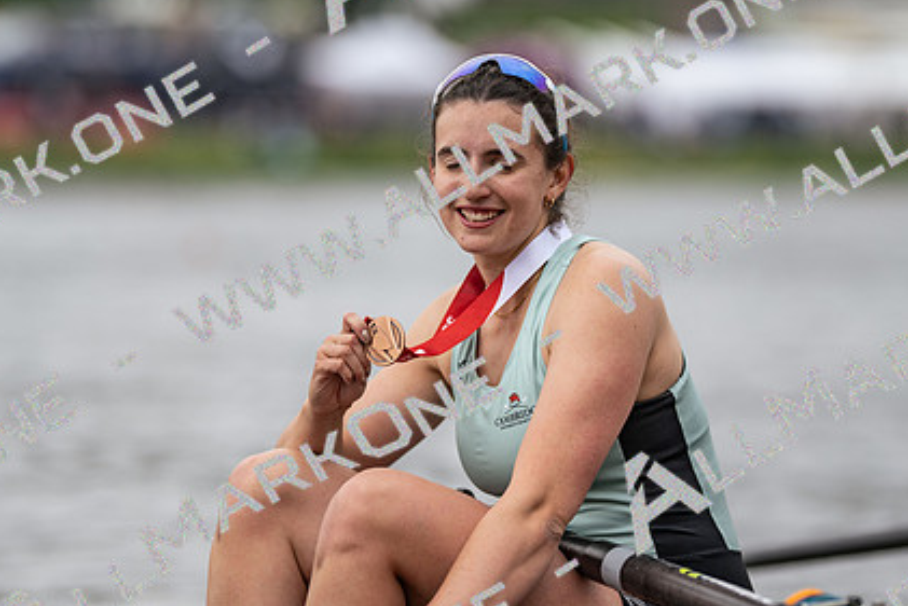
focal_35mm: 186
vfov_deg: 7.4
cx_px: 440
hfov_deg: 11.1
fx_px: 4693
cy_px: 350
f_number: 1.8
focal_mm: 135
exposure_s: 1/2000
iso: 64
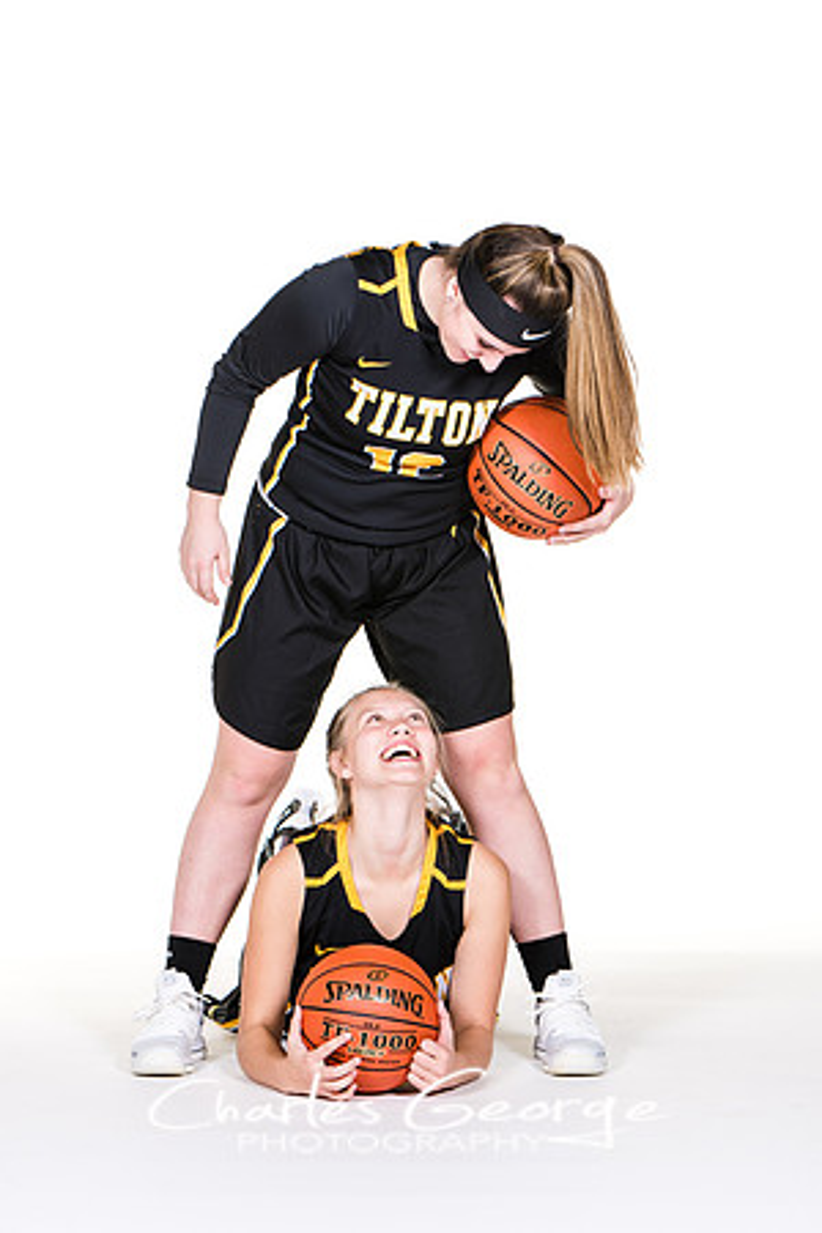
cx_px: 411
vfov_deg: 11.8
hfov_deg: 7.9
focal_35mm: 174
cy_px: 616
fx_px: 5959
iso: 200
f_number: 6.3
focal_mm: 116
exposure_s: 1/160
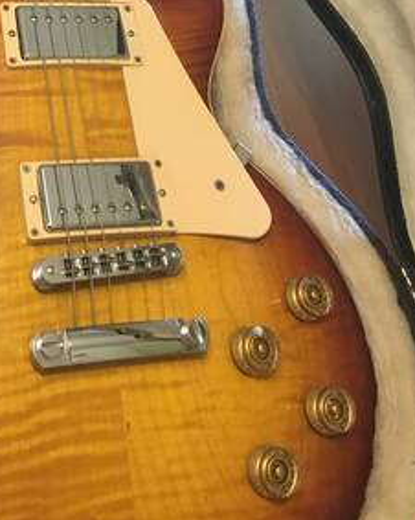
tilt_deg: -52.9
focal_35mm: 60
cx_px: 48
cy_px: -24
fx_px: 922
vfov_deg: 29.0
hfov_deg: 24.7
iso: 250
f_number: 2.2
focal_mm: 4.15
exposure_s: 1/17
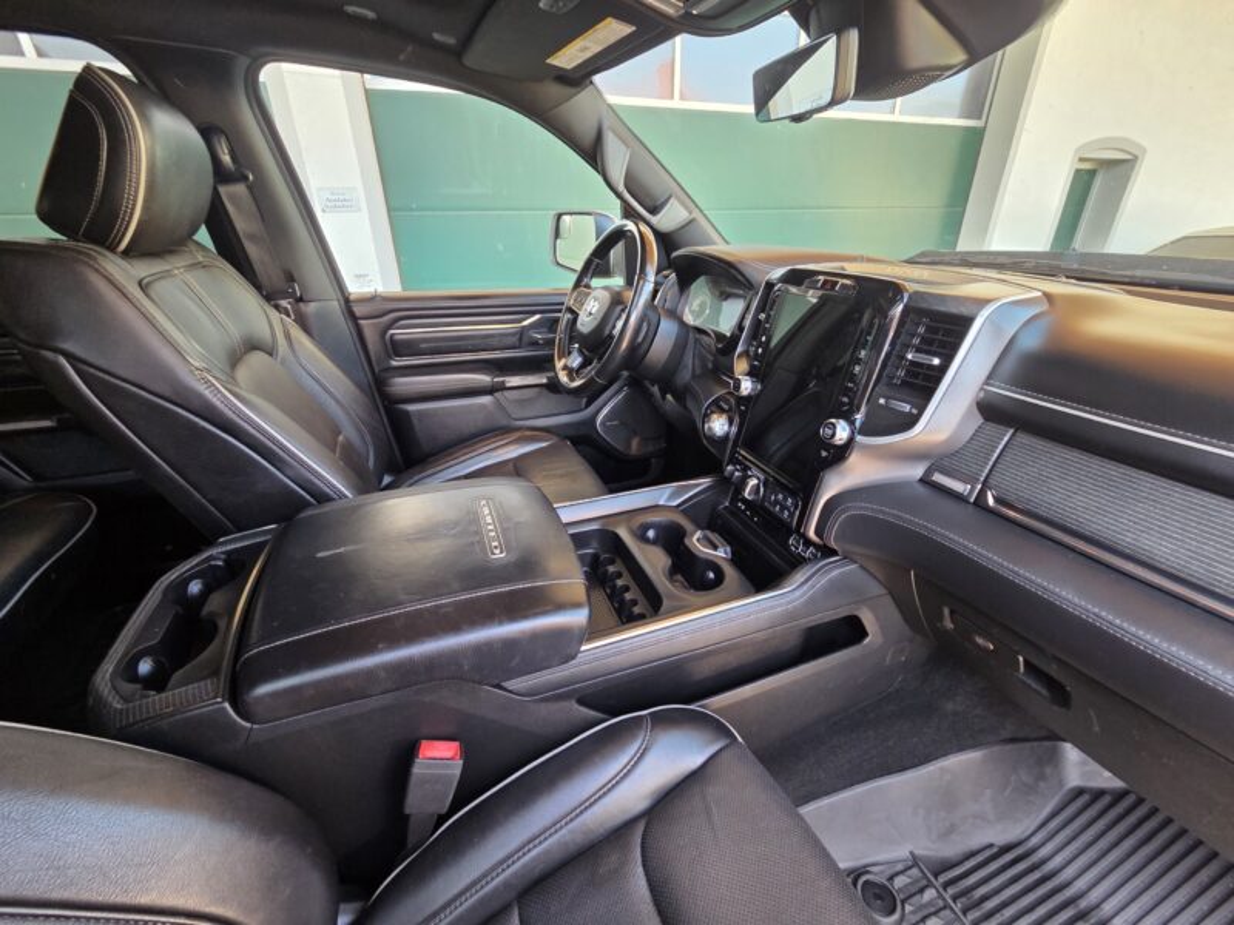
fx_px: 463
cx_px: 617
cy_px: 462
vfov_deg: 89.9
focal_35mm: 13
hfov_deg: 106.2
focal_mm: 2.2
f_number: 2.2
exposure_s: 1/50
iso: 160
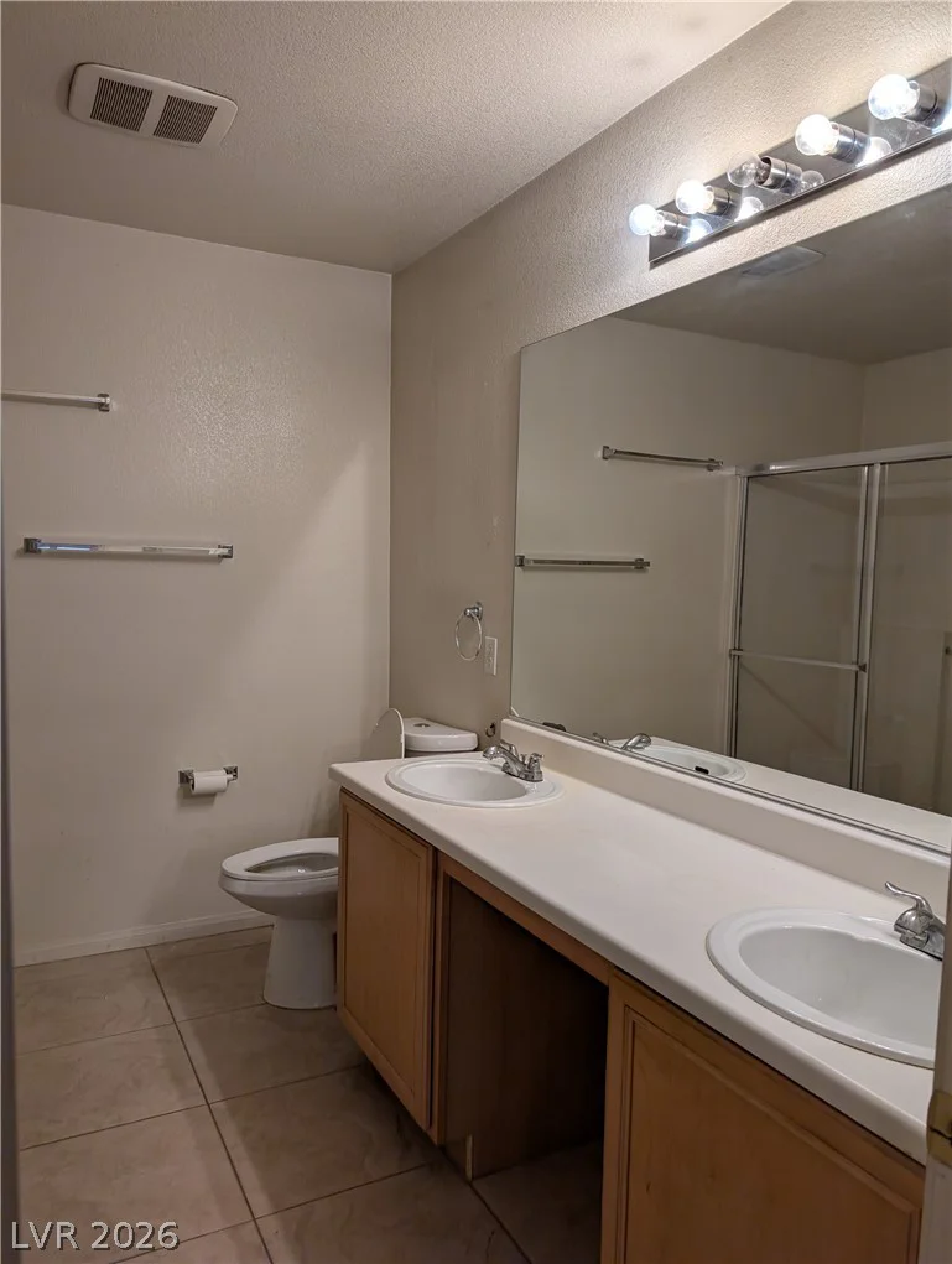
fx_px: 878
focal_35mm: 24
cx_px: 476
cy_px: 632
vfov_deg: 71.5
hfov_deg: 56.9
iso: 29
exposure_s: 1/60
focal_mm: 6.9
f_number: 1.68
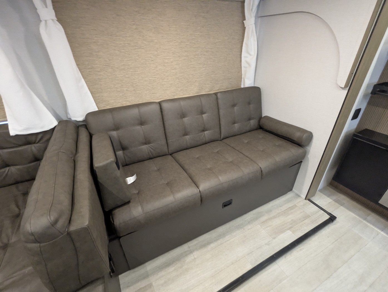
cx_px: 194
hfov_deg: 94.4
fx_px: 180
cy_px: 146
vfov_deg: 78.2
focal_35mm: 16
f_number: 2.2
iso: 725
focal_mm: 2.35
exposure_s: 1/31.8
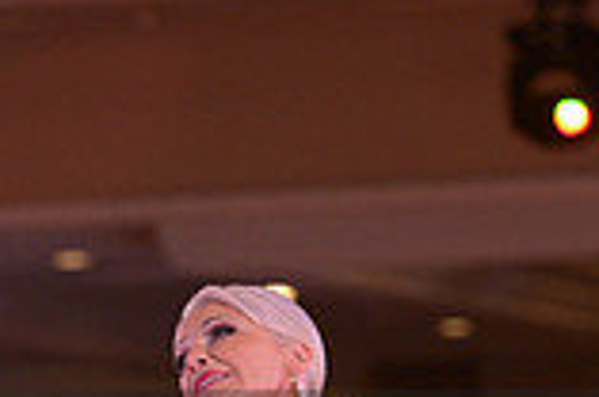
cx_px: 191
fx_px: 8303
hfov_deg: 4.1
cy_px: 491
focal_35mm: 500
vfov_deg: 2.7
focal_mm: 135
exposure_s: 1/200
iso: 1250
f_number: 4.5
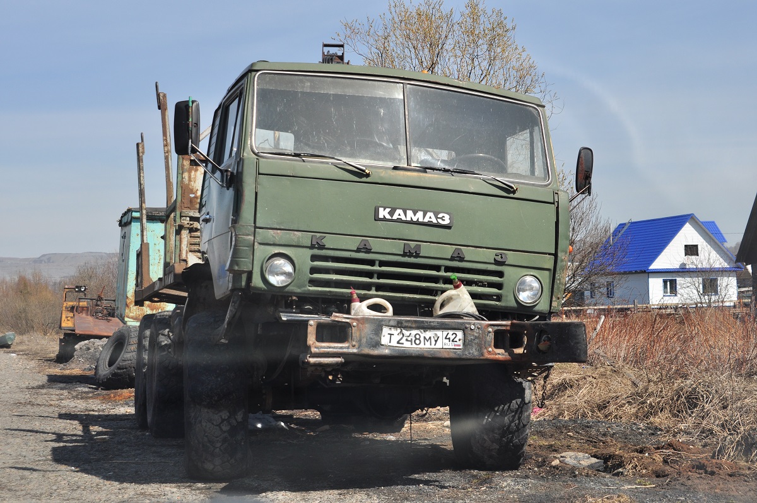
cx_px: 378
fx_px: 1260
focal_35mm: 60
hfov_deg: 33.4
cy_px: 252
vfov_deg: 22.6
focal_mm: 40
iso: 200
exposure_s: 1/1000
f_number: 7.1
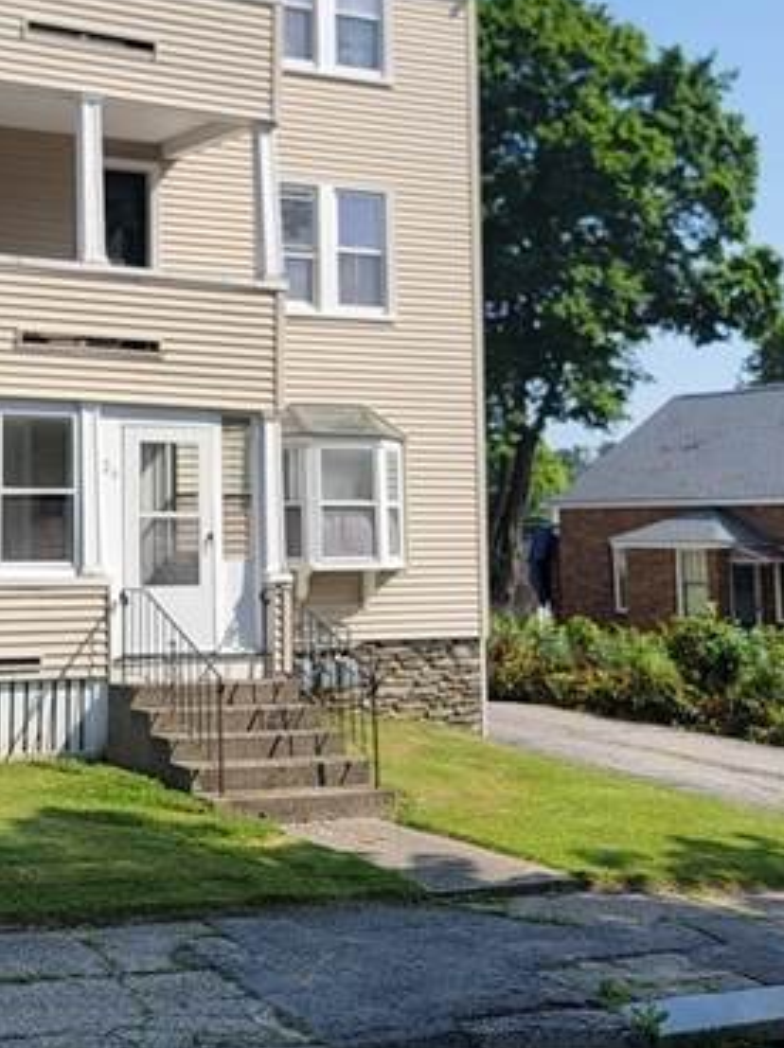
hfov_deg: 28.3
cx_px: 131
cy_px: 335
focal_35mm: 50
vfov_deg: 37.7
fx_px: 1513
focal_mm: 6.7
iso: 16
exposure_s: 1/794
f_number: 1.8
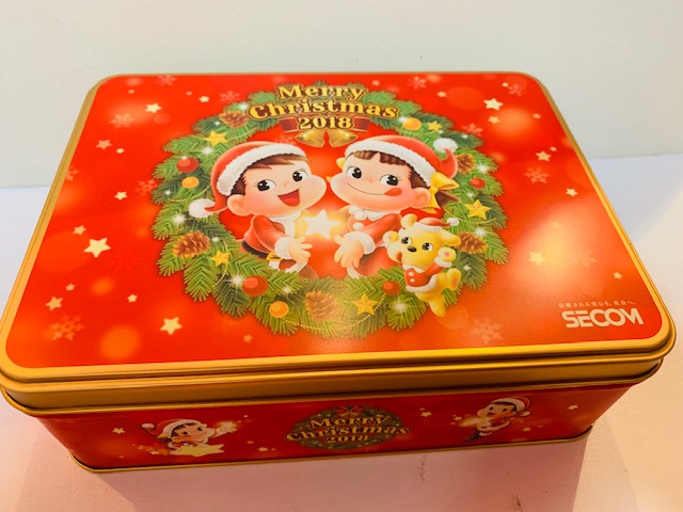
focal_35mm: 26
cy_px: 256
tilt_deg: -50.5
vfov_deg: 53.1
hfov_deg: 67.3
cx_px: 342
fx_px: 513
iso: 200
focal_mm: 4.25
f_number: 1.8
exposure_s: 1/50
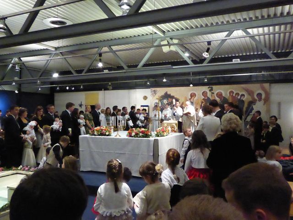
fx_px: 262
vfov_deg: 45.4
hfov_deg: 58.4
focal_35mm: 31
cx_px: 146
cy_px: 110
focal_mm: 5.4
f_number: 3.5
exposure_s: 1/80
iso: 3200
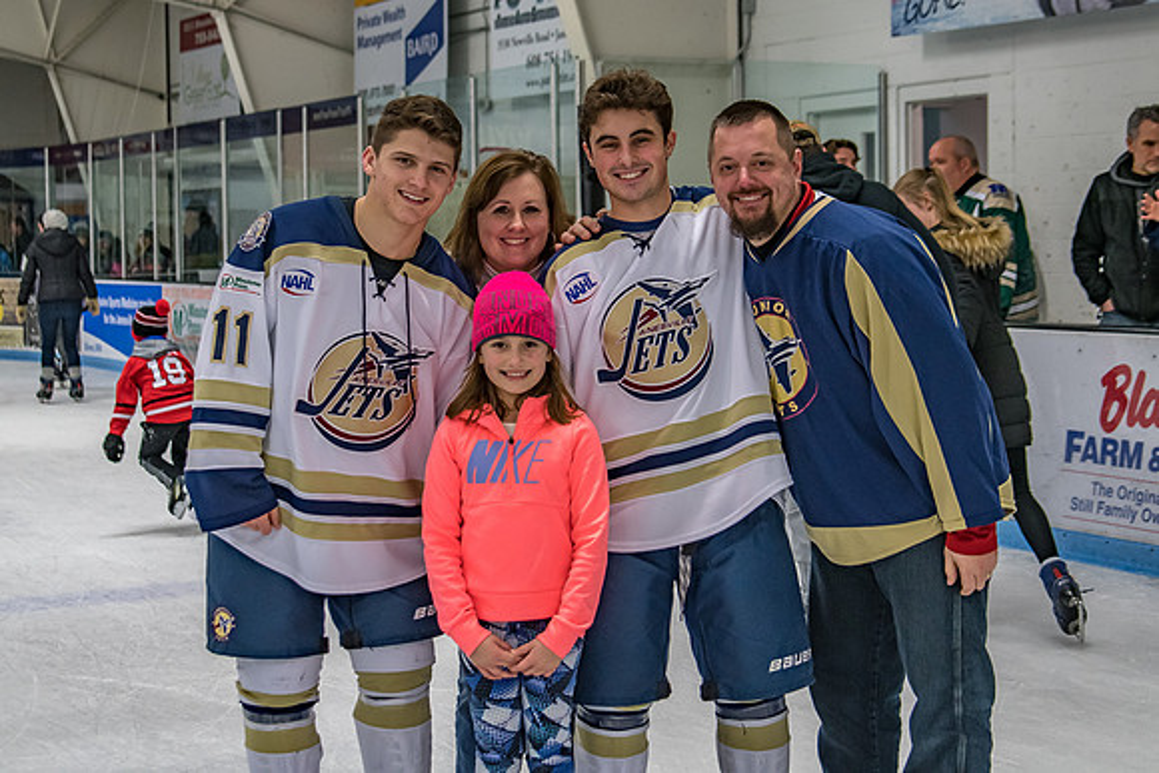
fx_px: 2125
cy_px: 348
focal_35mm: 66
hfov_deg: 30.5
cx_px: 577
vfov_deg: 20.6
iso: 640
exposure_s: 1/500
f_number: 4
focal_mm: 40
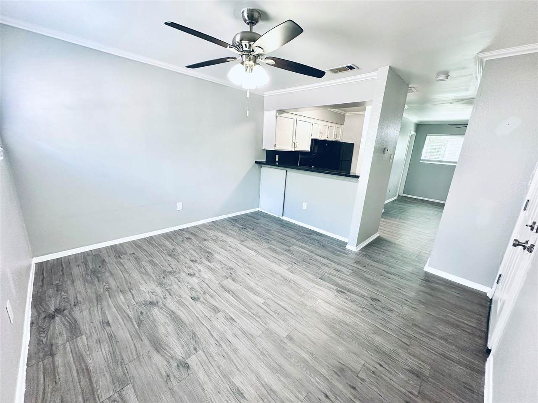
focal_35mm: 14
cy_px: 202
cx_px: 269
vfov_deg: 85.7
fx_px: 218
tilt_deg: -15.0
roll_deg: -3.0
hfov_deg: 102.1
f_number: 2.2
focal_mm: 2.22
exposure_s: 1/60
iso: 250
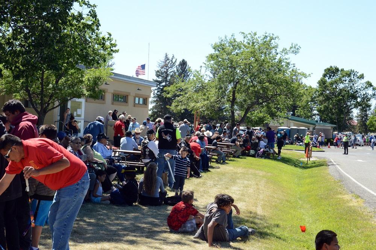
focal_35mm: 60
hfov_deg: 33.4
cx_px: 188
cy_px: 125
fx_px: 626
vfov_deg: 22.6
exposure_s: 1/160
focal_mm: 40
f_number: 16
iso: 400
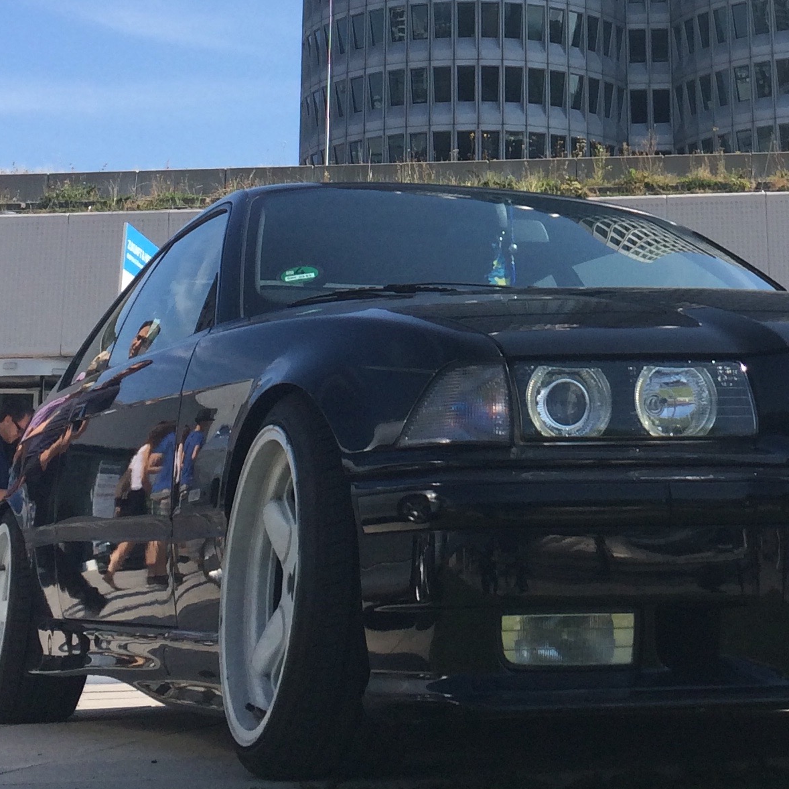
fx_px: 1831
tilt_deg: +15.2
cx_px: 644
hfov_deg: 23.9
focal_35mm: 71
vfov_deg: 23.6
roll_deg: +2.8
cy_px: 74
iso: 32
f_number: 2.2
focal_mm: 4.15
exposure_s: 1/1866
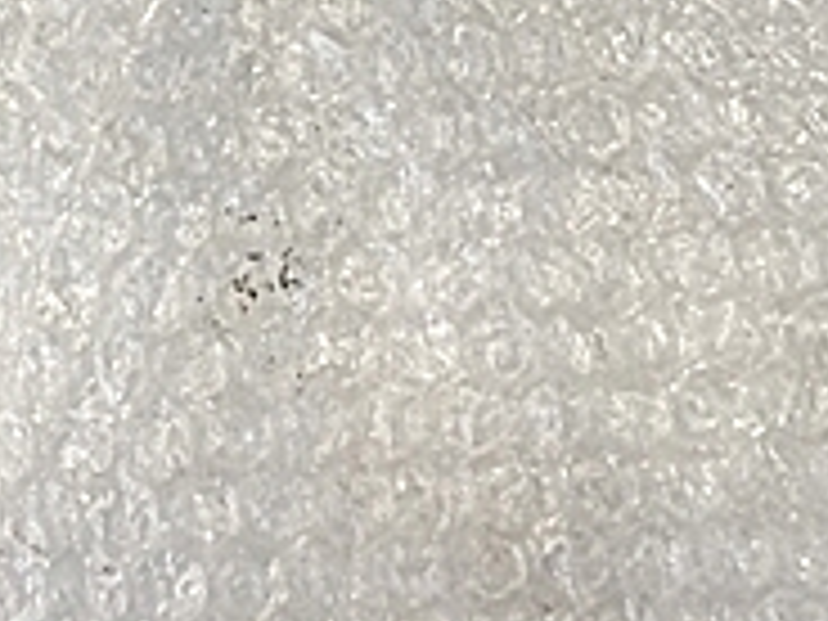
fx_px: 2416
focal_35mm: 101
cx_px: 0
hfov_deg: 18.9
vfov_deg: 13.5
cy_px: -418
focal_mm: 4.15
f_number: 2.2
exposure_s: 1/30
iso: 40
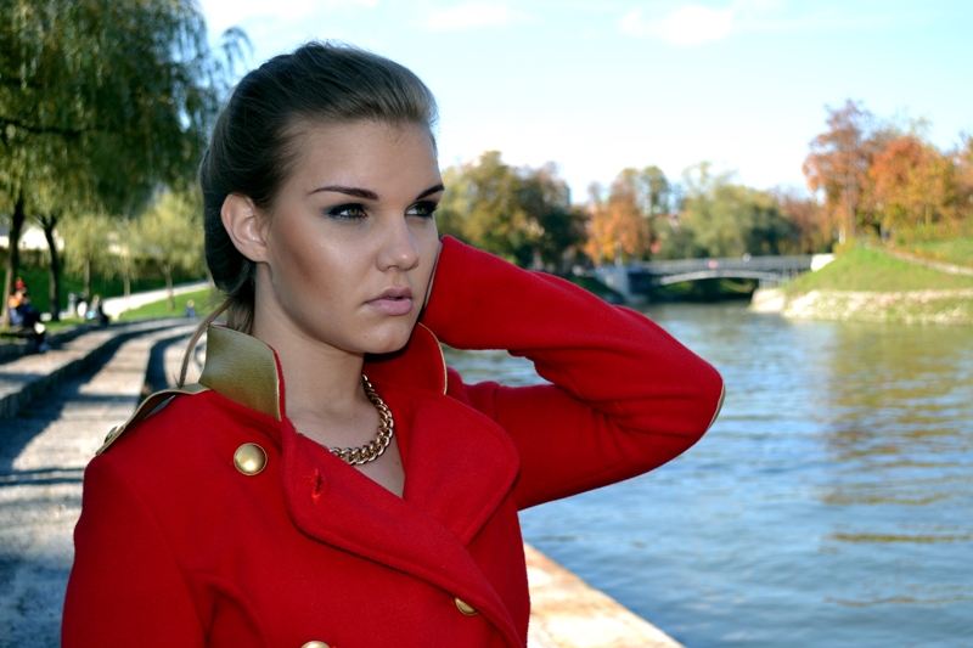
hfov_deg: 41.1
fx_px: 1297
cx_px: 486
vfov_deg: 28.1
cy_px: 324
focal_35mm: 48
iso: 100
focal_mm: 32
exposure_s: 1/160
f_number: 4.8
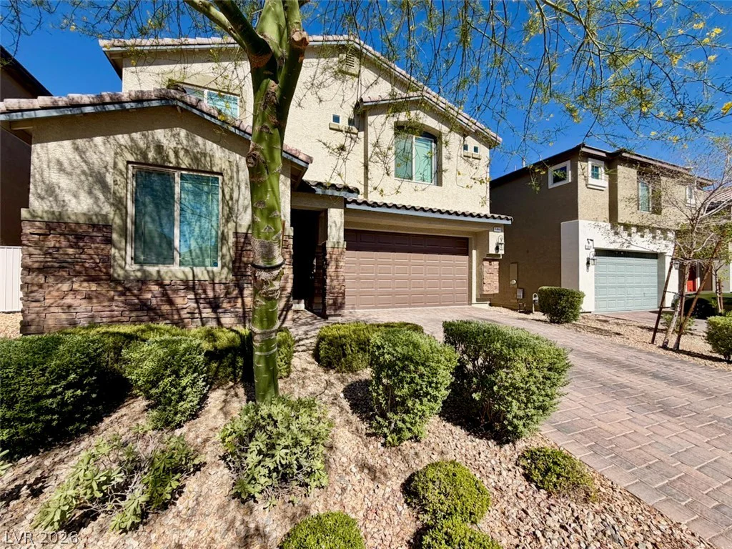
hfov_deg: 102.1
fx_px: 296
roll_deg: +0.3
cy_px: 274
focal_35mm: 14
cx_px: 366
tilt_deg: +1.7
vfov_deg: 85.7
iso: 25
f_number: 2.2
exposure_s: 1/770
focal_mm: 2.22
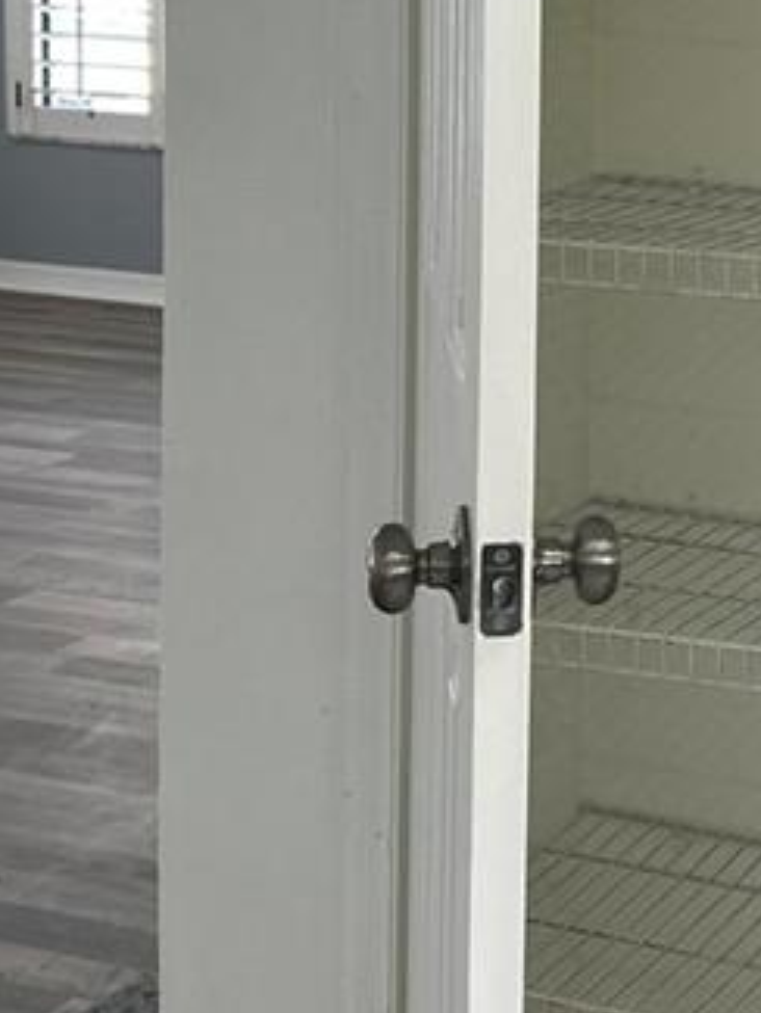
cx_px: 795
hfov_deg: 15.1
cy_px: 125
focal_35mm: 96
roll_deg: -1.4
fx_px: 2812
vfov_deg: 20.1
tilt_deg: -6.2
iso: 64
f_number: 1.5
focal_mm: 5.7
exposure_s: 1/60
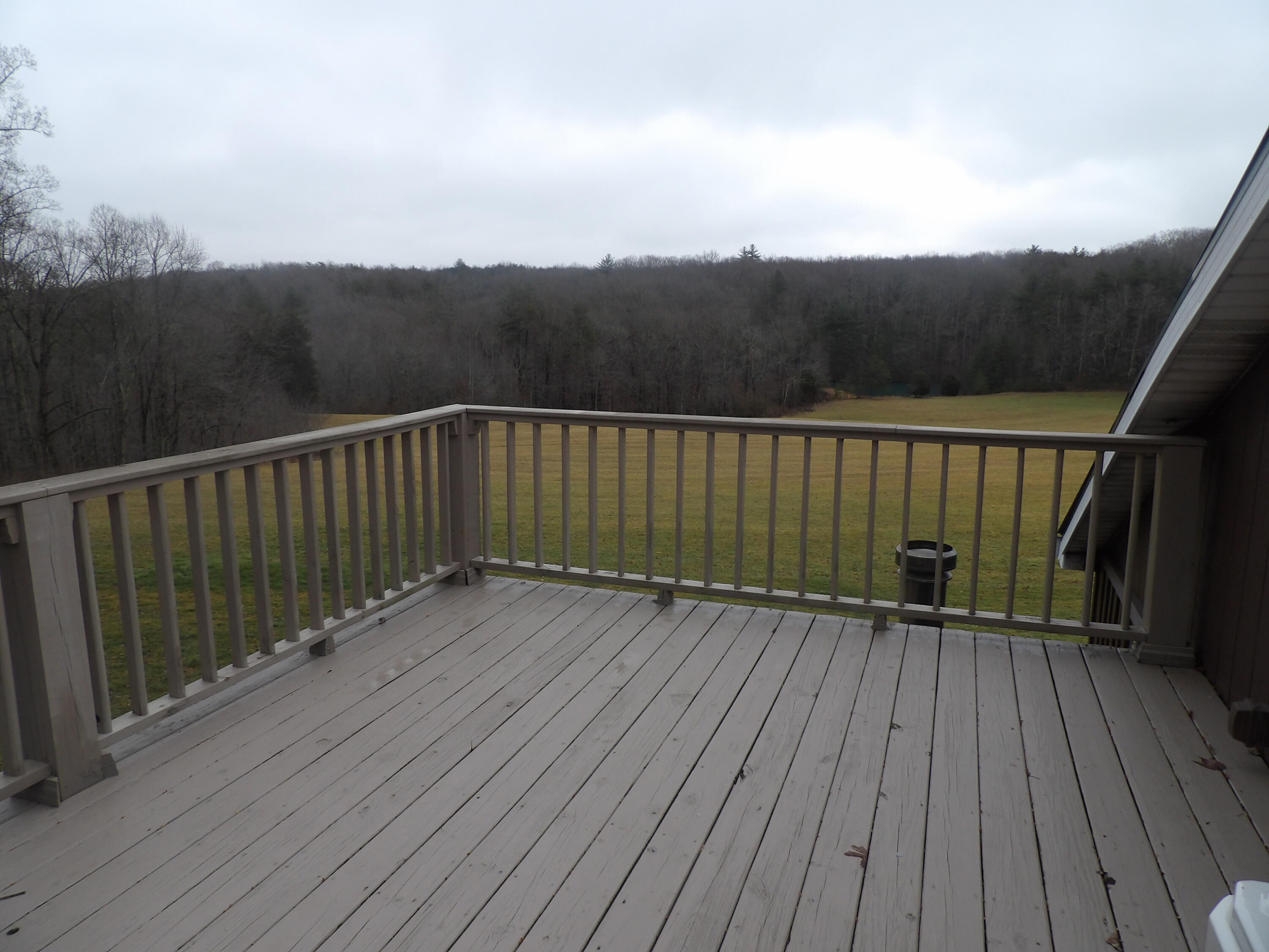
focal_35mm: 24
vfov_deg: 56.8
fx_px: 880
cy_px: 476
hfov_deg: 71.6
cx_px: 634
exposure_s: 1/190
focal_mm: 4.3
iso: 100
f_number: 3.2
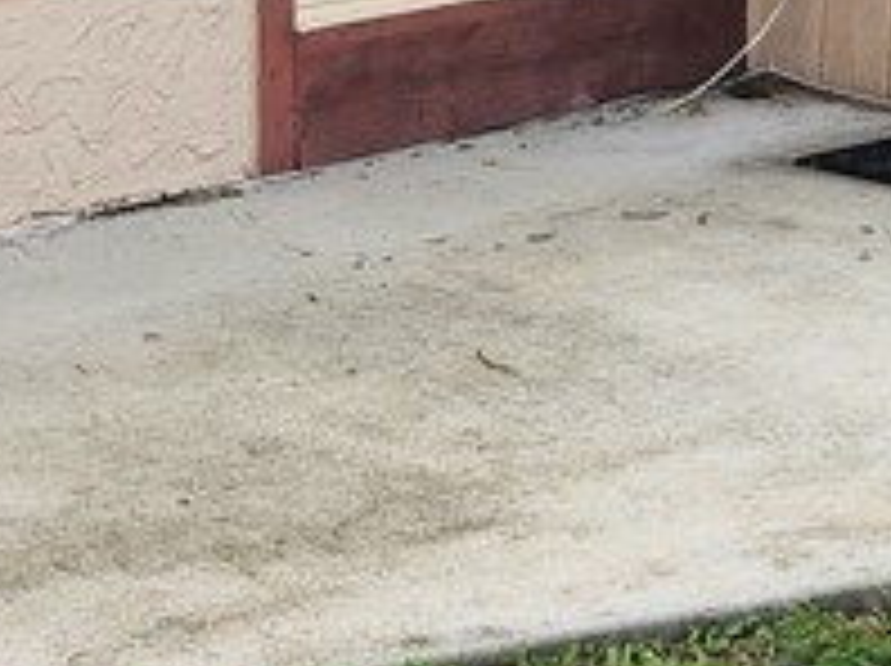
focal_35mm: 119
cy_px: -418
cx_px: 1224
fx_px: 3059
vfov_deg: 11.7
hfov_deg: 15.6
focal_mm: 5.54
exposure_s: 1/794
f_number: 1.8
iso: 25
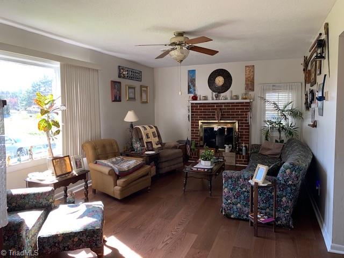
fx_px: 258
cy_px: 129
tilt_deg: -6.1
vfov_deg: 53.1
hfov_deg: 67.3
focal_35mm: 26
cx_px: 172
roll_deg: -0.7
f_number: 1.8
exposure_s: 1/121
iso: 80
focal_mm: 4.25
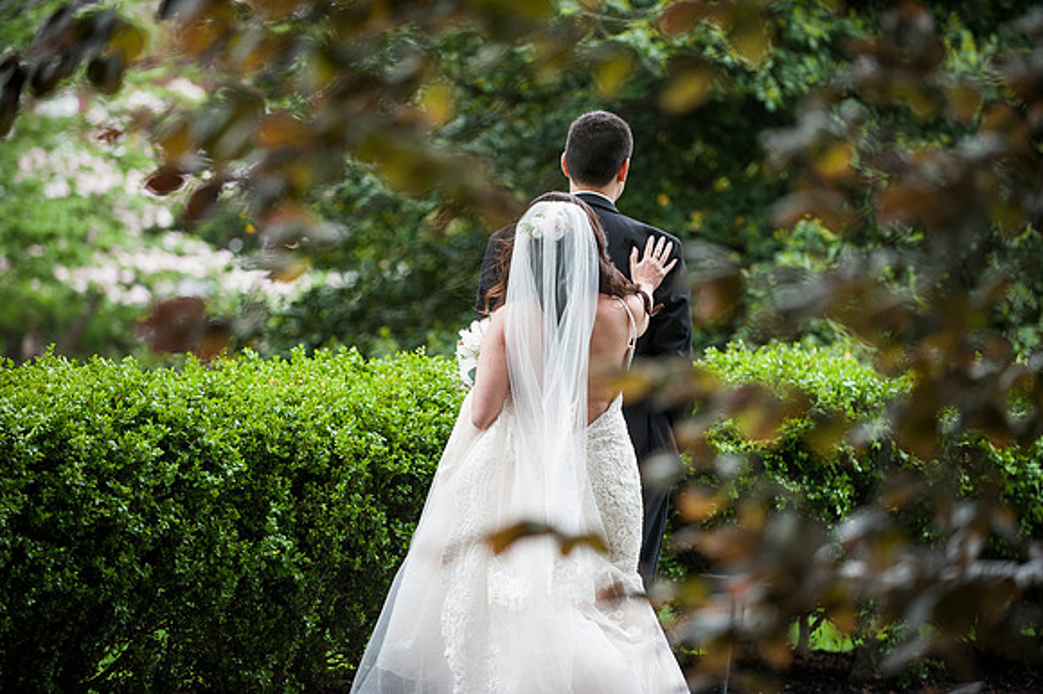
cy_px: 347
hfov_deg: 13.7
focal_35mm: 150
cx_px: 522
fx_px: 4343
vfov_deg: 9.1
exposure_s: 1/1600
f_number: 2.8
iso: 800
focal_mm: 150
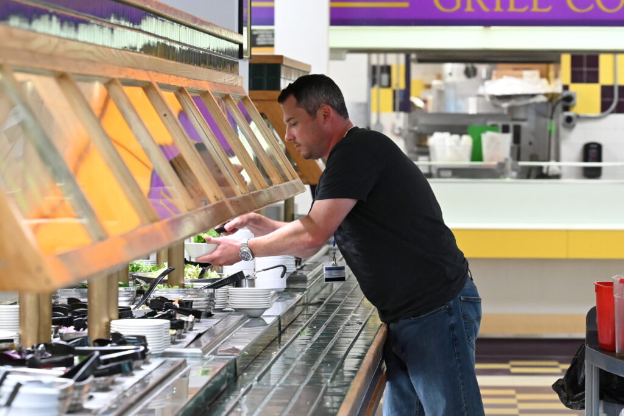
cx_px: 312
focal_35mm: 180
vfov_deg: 7.6
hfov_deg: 11.4
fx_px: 3120
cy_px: 208
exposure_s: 1/125
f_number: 5.6
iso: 4000
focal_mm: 120
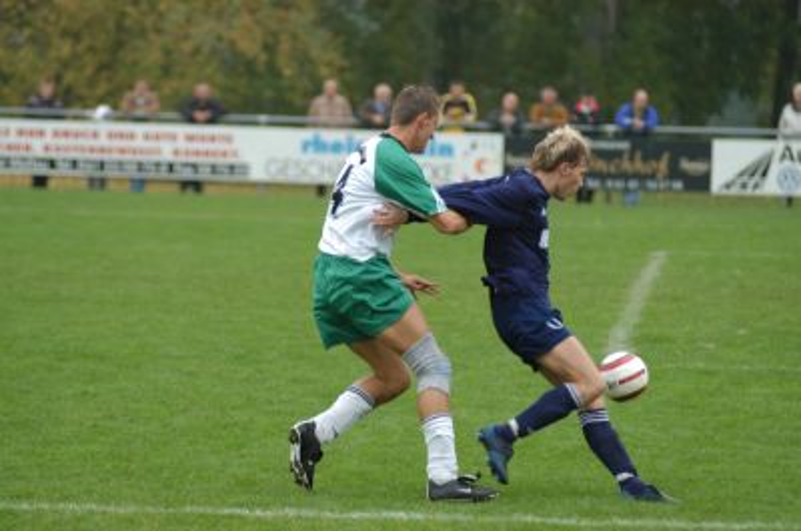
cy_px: 266
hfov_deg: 8.6
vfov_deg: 5.7
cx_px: 400
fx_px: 5329
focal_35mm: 240
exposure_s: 1/500
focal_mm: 160
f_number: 2.8
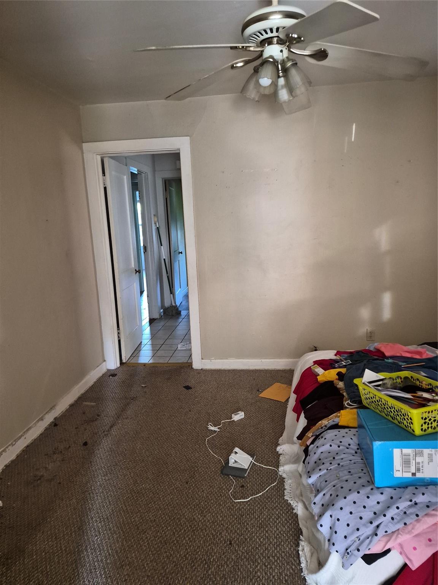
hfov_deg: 58.9
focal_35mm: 23
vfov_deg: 73.9
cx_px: 219
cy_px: 292
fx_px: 388
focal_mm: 5.4
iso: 1600
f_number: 1.8
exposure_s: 1/120
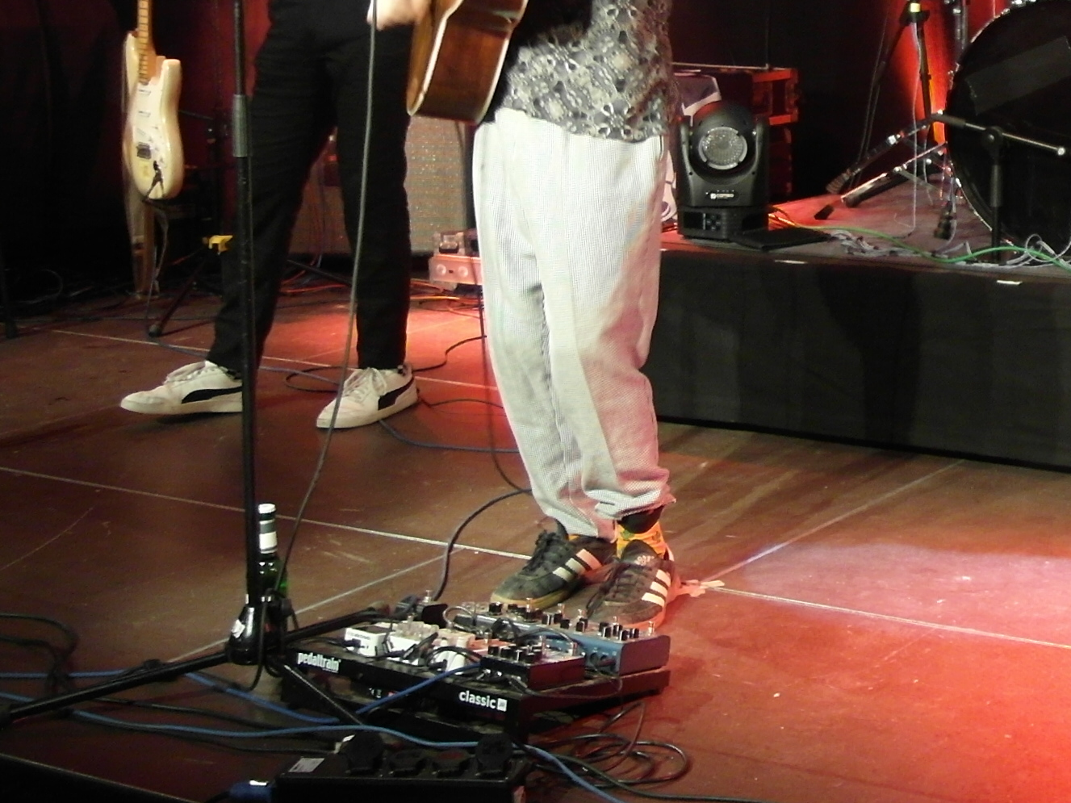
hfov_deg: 25.8
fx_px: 2042
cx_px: 1330
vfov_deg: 21.6
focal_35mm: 66
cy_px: 26
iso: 200
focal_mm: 5.2
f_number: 2.1
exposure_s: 1/30
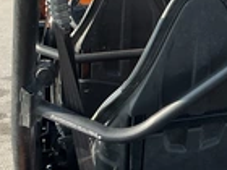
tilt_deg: -3.4
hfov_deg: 22.4
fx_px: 525
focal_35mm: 80
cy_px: -39
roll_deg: -2.9
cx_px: 276
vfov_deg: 17.5
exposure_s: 1/829
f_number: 1.8
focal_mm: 3
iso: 25
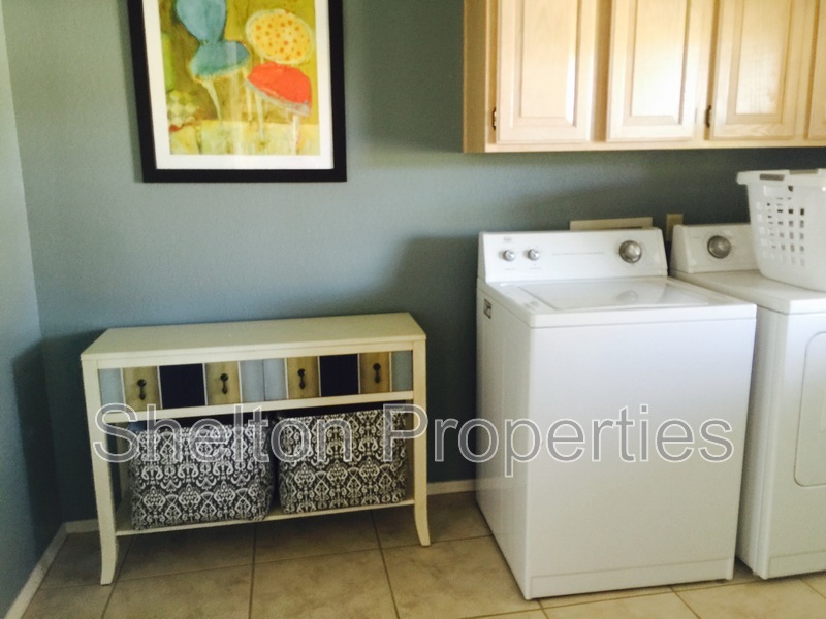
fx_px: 692
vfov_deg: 48.2
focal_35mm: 29
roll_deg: +0.5
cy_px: 310
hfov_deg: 61.7
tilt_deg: -7.9
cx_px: 413
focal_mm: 4.15
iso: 64
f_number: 2.2
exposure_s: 1/4
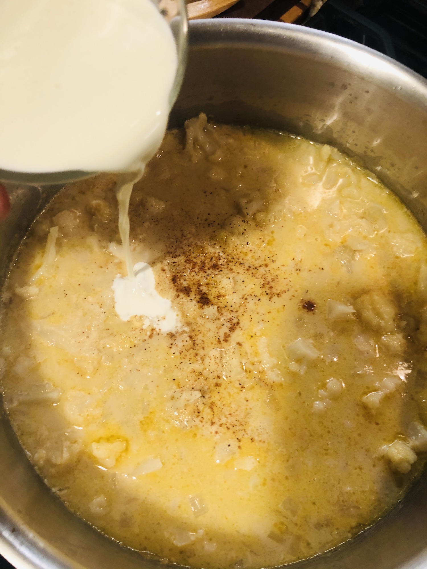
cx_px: 214
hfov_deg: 49.7
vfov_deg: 63.4
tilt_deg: -68.6
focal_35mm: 28
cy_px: 284
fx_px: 461
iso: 40
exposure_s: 1/20
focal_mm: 4
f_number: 1.8
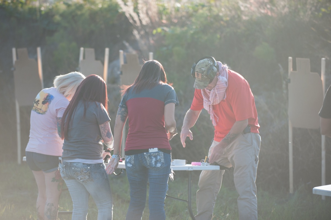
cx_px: 166
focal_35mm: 140
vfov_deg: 9.8
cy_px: 110
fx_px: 1286
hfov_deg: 14.7
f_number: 2.8
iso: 500
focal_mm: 140
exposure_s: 1/2500
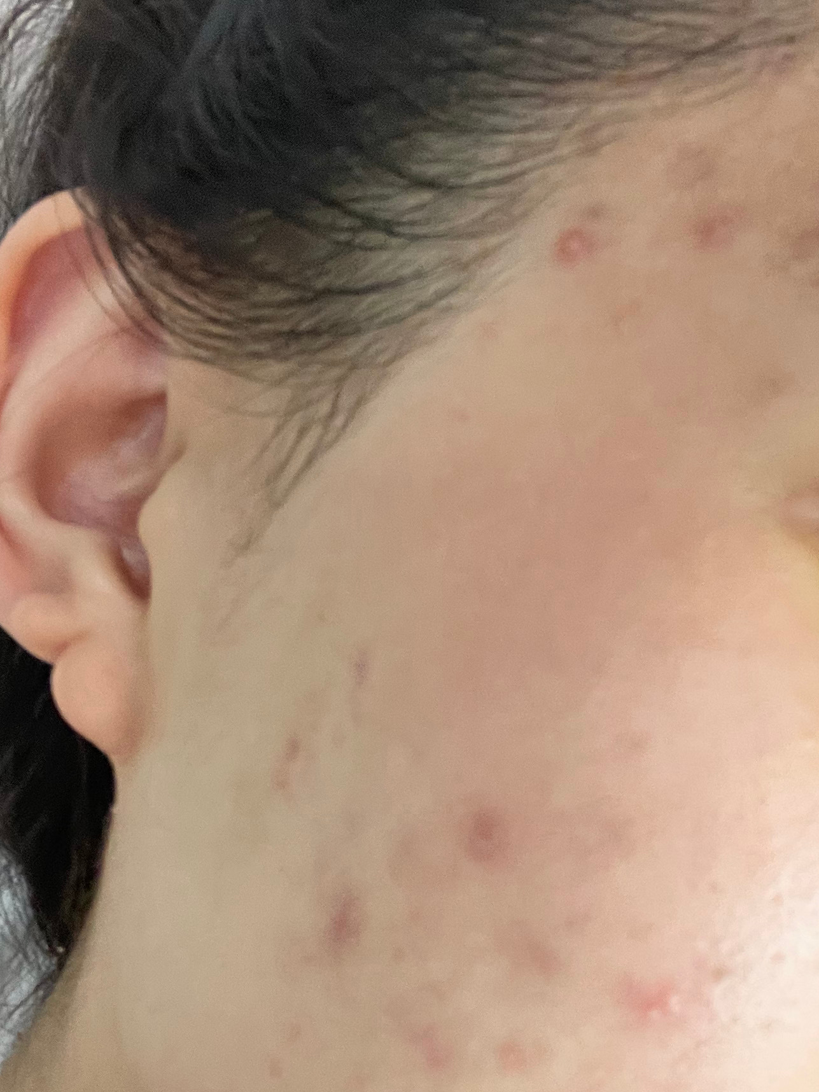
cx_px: 711
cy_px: 819
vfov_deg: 34.8
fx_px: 1703
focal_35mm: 54
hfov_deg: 26.3
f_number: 2.2
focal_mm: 2.71
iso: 320
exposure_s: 1/33
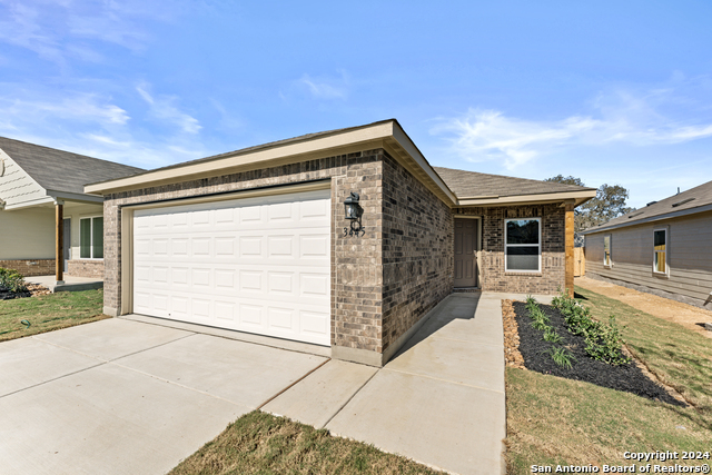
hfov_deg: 104.2
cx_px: 356
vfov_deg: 81.2
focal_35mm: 14
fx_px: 277
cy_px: 238
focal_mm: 14
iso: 100
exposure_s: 1/200
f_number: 8
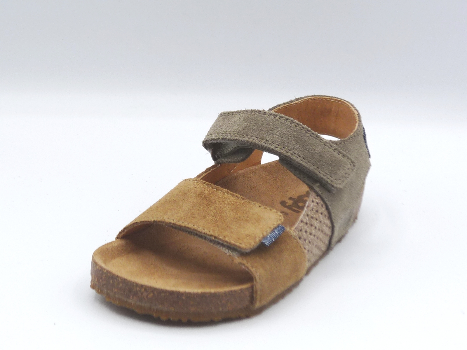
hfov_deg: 27.4
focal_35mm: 71
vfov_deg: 20.7
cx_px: 234
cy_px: 175
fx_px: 958
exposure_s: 1/250
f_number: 4
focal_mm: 7.1
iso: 100
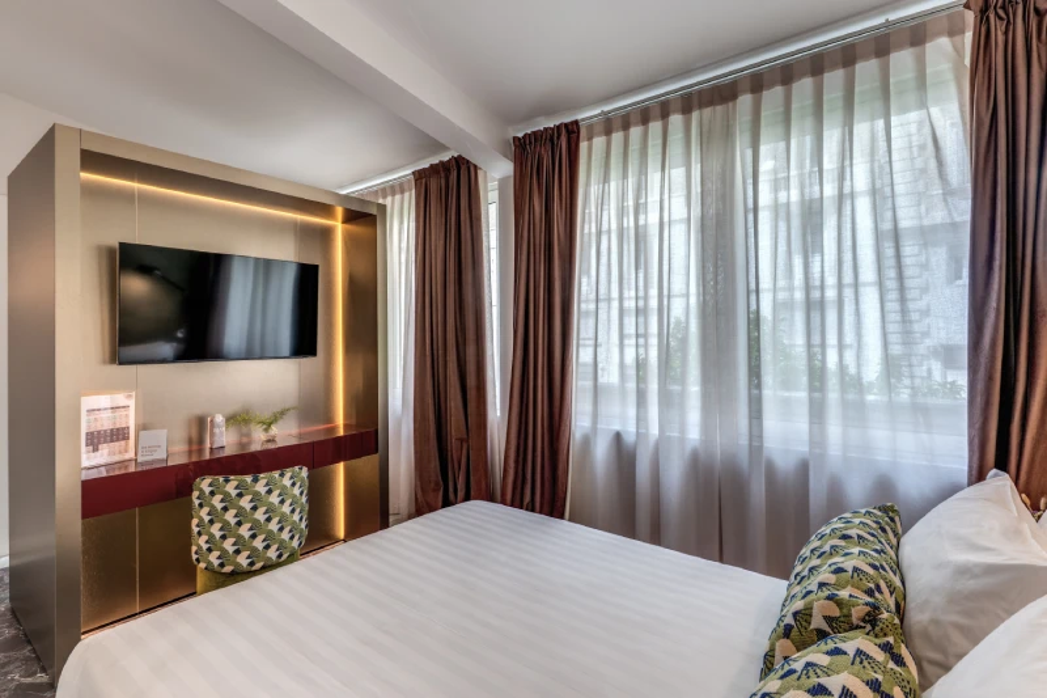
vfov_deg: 70.4
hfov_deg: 93.3
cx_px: 524
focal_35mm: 17
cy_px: 349
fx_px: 494
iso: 100
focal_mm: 17
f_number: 11
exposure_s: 1/13
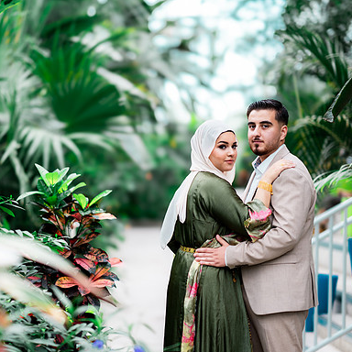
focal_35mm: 109
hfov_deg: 15.9
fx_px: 1254
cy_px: 176
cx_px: 106
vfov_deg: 16.0
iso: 100
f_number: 1.4
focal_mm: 85
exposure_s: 1/400
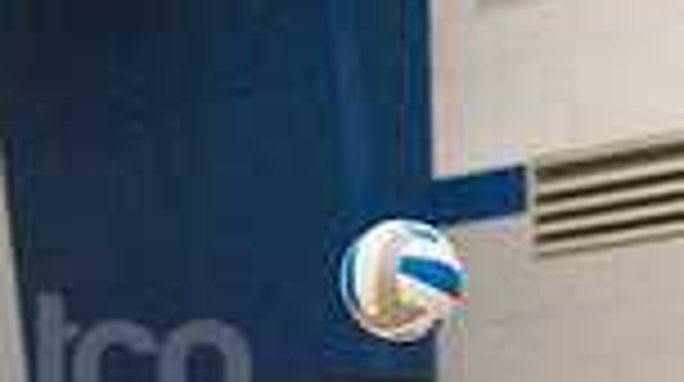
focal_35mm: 379
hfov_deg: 5.7
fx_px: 6864
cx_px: 639
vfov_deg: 3.2
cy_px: 899
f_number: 4.5
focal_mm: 122
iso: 10000
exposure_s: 1/1600
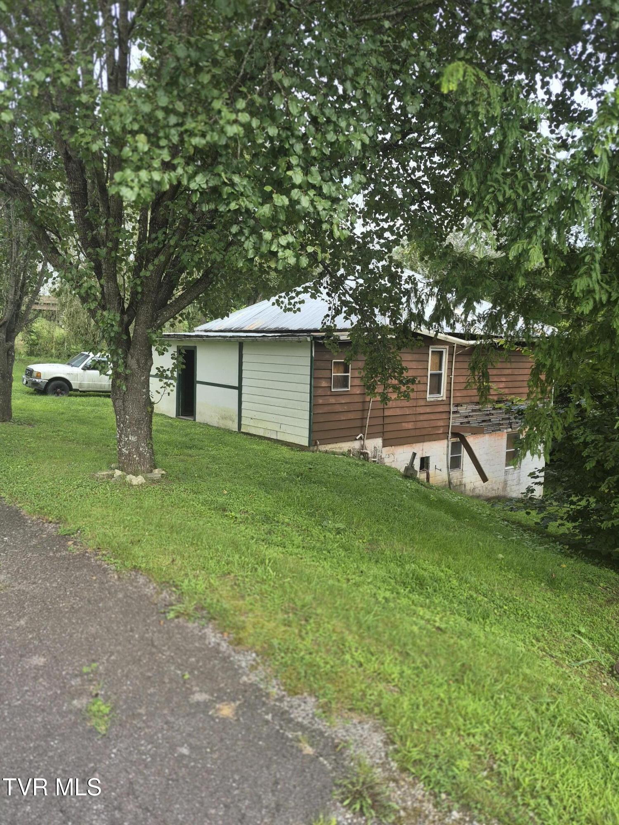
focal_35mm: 23
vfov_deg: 73.9
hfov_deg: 58.9
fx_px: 548
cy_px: 412
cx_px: 310
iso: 80
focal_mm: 5.4
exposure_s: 1/962
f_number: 1.8
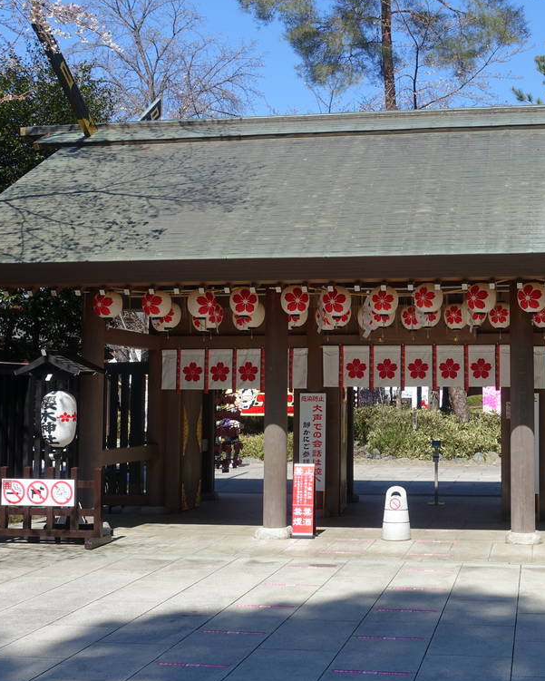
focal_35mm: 51
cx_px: 388
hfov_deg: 29.4
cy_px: 322
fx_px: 1028
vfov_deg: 36.6
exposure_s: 1/400
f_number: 5.6
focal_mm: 12.64
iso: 125
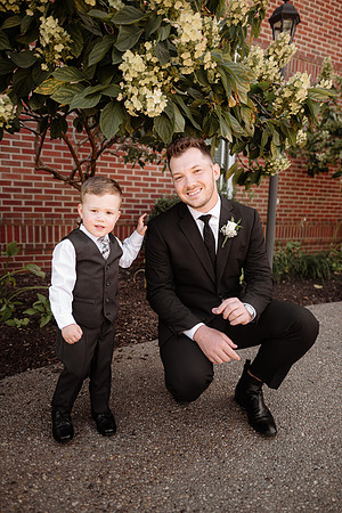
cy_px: 256
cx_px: 171
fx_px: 342
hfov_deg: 53.1
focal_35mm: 24
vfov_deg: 73.7
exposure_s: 1/500
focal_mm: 24
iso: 200
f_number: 2.2
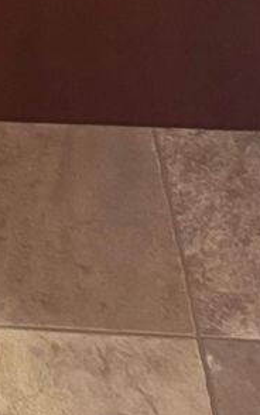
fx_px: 2039
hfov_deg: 6.5
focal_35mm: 180
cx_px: -584
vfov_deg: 9.3
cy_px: -812
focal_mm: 5.96
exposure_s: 1/60
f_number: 1.6
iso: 320
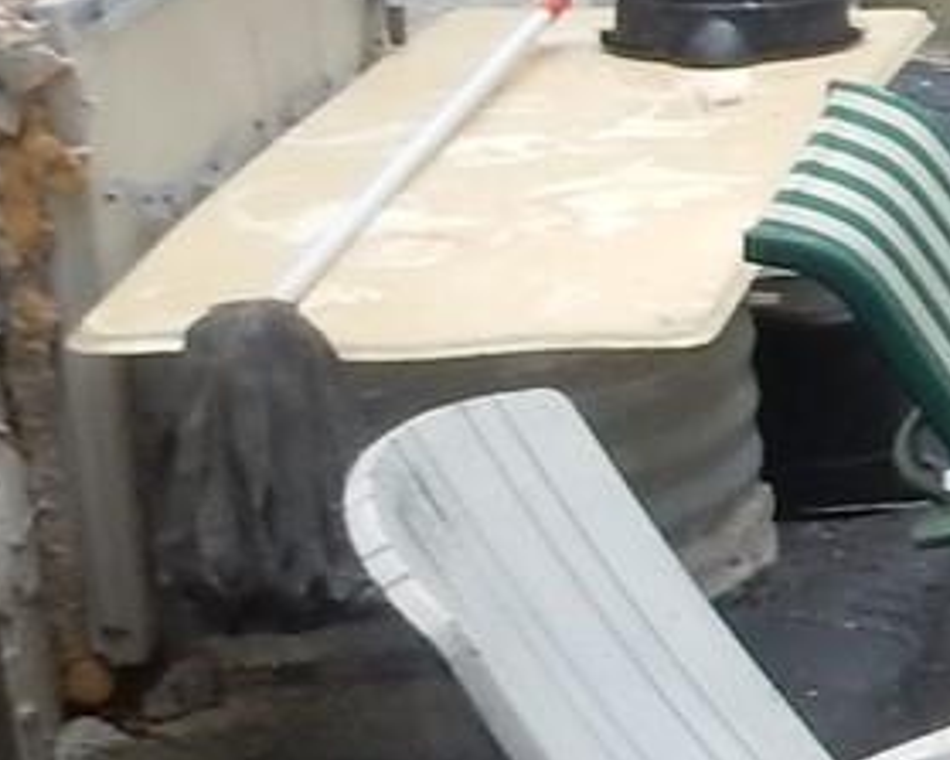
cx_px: 3269
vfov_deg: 8.6
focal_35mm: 179
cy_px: 249
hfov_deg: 8.3
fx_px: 5031
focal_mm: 4.5
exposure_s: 1/80
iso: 125
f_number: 4.8
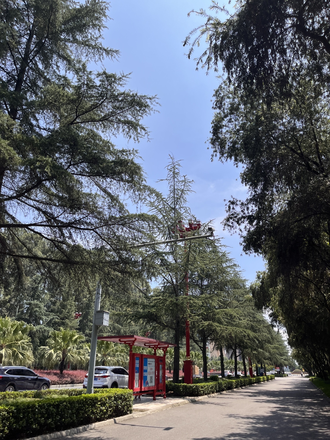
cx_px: 165
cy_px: 220
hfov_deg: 53.1
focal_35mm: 26
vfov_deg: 67.3
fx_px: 330
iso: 50
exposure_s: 1/3215
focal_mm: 5.1
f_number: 1.6
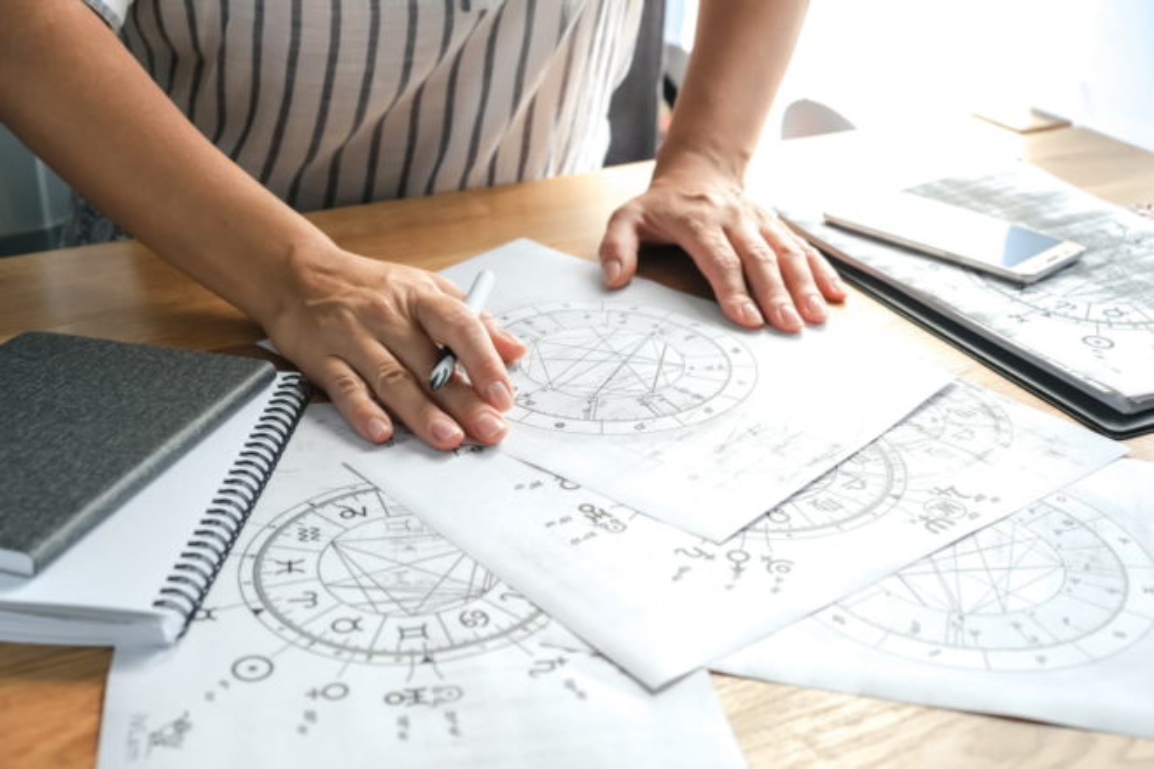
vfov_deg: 29.9
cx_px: 577
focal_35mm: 45
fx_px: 1442
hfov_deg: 43.6
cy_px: 384
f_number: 4
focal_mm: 30.2
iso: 160
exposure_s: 1/200
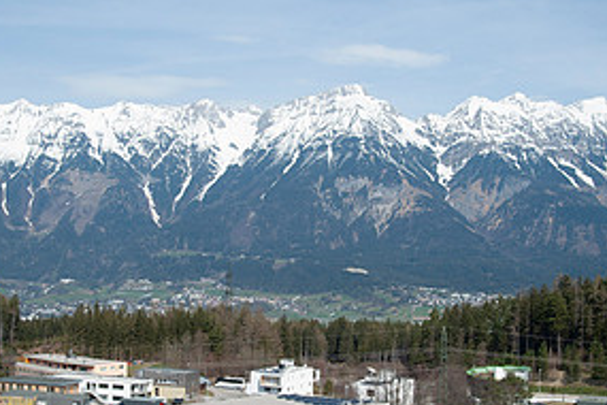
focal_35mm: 57
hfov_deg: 35.0
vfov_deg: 23.7
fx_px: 961
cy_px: 269
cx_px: 264
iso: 200
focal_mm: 28
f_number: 11
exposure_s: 1/500
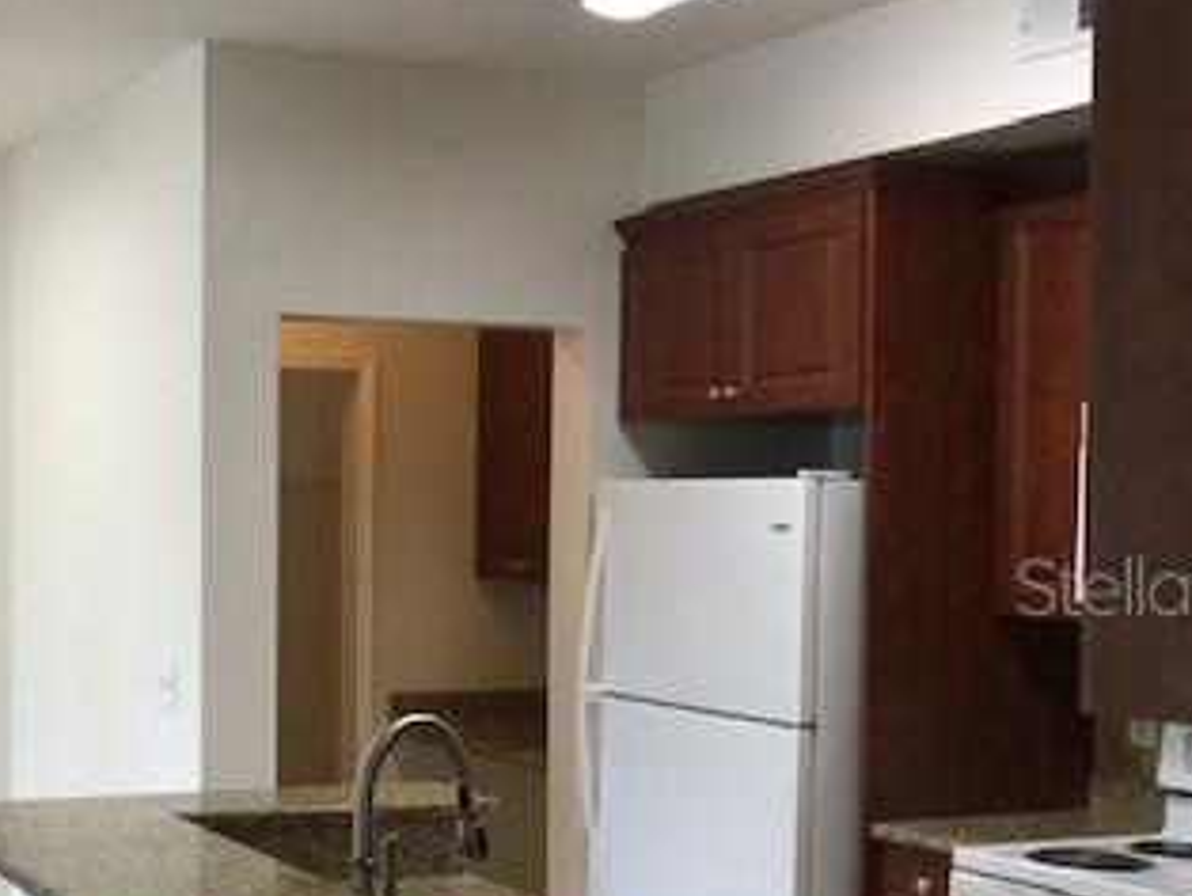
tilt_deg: -1.8
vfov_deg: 25.6
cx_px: 159
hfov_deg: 32.4
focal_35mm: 57
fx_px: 1964
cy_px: 585
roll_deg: -0.5
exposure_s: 1/60
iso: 25
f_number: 1.8
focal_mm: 3.99
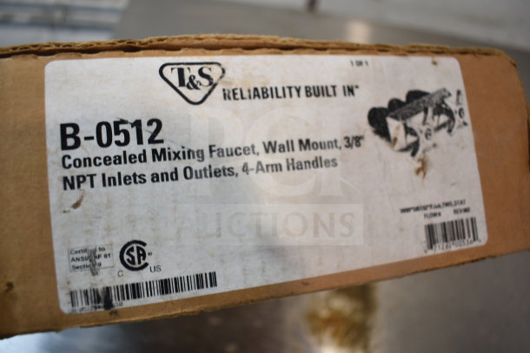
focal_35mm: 27
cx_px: 265
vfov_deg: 48.0
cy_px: 176
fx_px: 398
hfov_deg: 67.4
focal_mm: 18
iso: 200
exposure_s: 1/40
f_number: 3.5
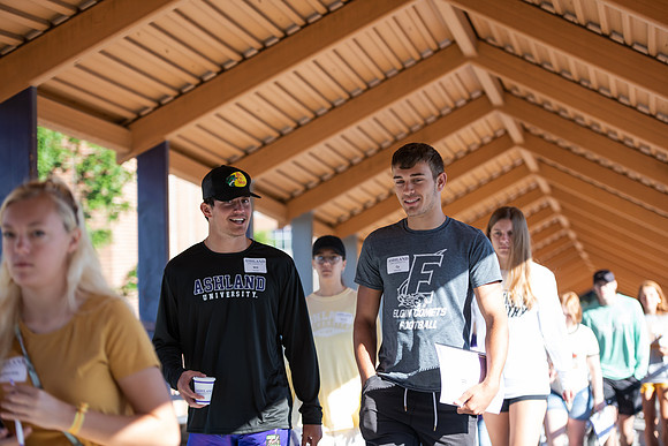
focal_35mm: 98
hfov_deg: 20.8
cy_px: 223
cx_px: 334
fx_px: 1819
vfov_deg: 14.0
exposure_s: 1/320
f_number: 3.2
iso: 100
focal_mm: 98
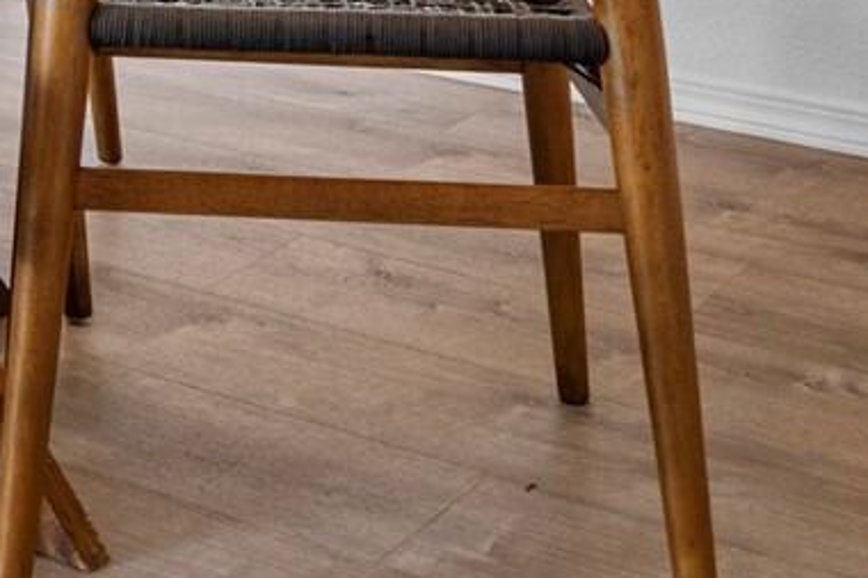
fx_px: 2579
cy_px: -626
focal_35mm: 107
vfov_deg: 11.4
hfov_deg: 17.8
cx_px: -274
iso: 250
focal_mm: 24
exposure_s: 1/13
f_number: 8
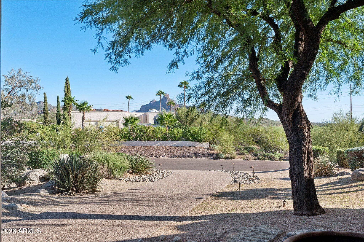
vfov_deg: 43.5
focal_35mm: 30
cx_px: 182
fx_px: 303
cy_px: 121
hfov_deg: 62.0
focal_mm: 30
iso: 320
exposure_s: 1/800
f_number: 8
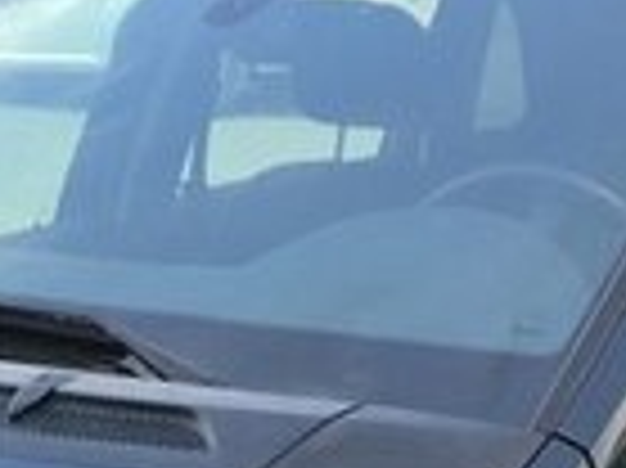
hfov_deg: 14.1
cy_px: 853
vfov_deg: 10.1
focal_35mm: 138
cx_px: 27
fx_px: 2493
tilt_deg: -24.3
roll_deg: +4.0
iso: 25
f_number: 2.2
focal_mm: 4.15
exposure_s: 1/322
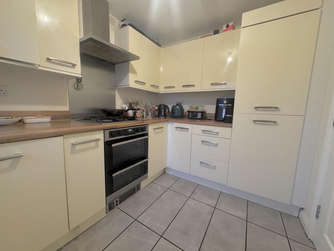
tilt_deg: -7.2
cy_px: 126
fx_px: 135
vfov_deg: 85.7
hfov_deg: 102.1
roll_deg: -1.9
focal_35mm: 14
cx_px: 167
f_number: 2.2
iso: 400
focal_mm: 2.22
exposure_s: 1/60
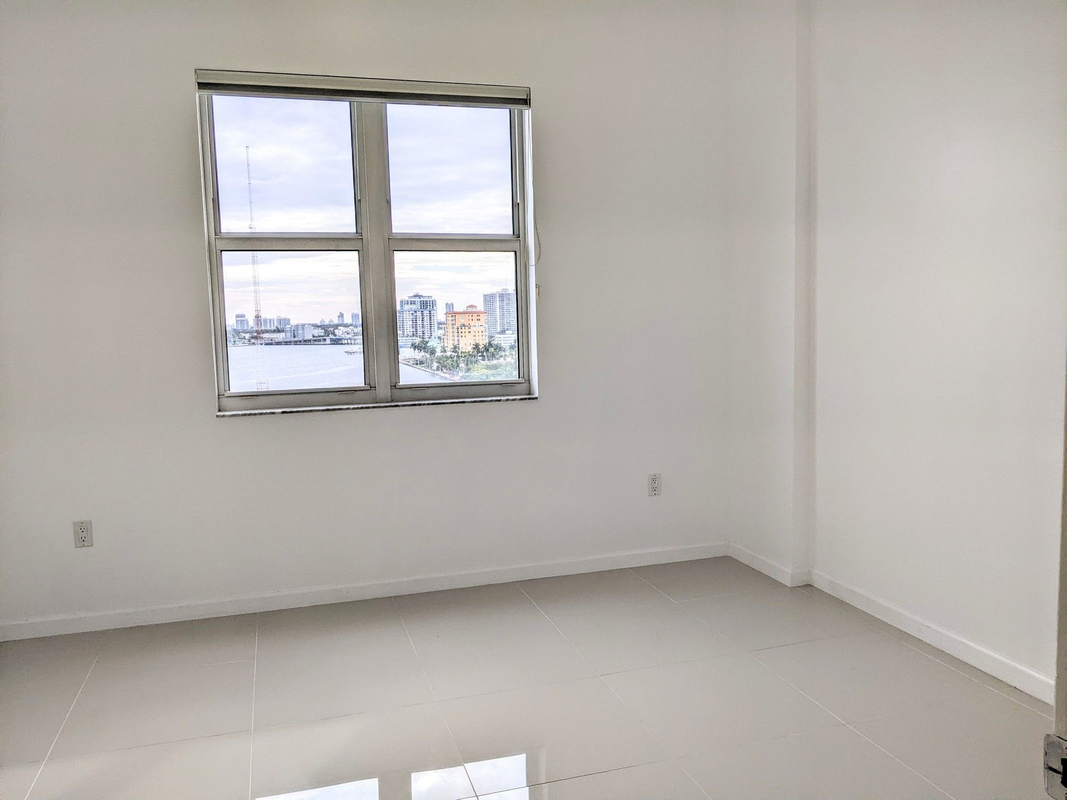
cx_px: 534
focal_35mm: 27
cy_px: 400
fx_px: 832
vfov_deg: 51.4
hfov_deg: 65.3
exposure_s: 1/1235
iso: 47
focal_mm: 4.44
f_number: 1.8
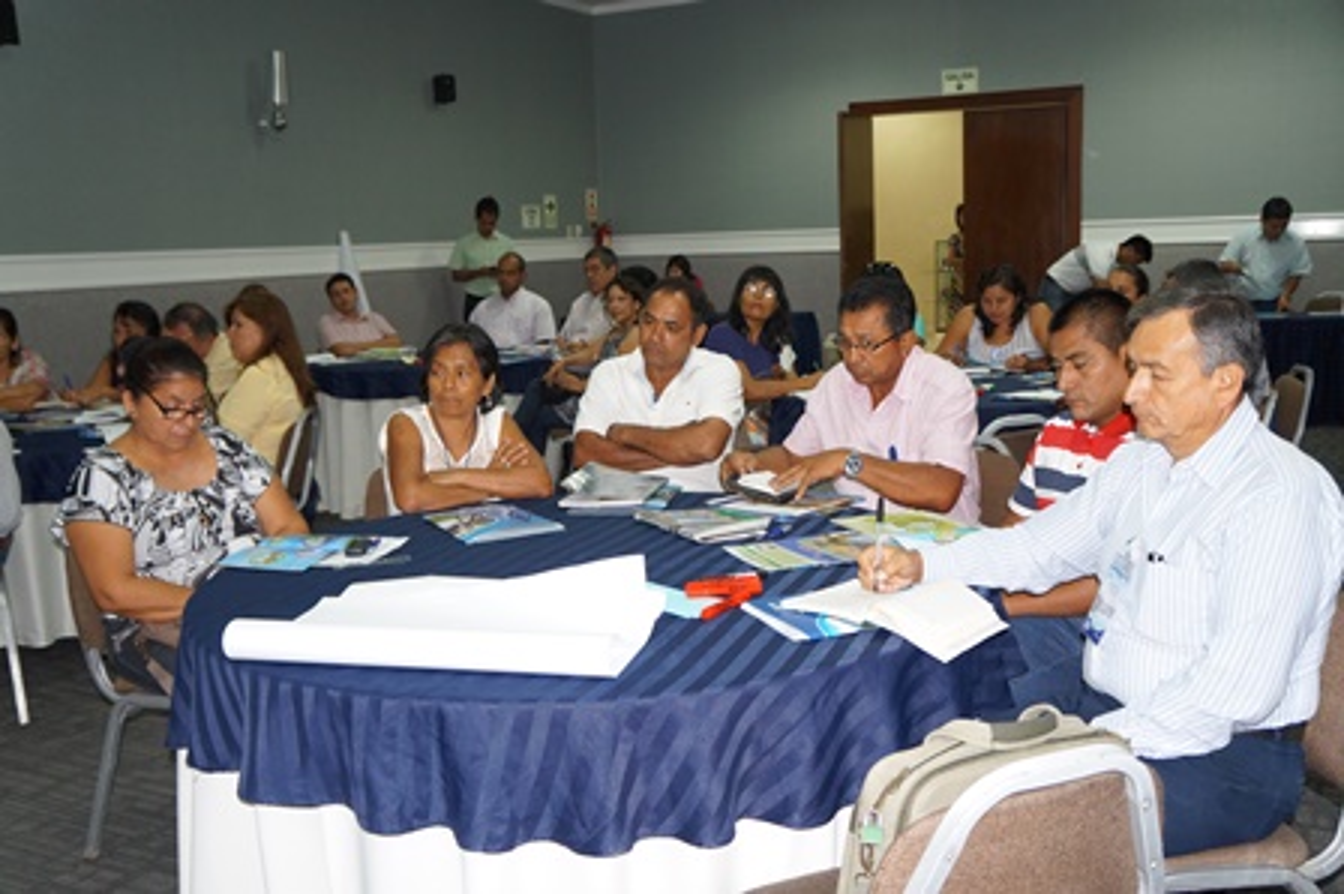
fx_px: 1231
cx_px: 672
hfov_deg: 57.3
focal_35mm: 33
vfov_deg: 39.9
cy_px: 447
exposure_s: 1/60
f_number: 4
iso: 1250
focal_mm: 22
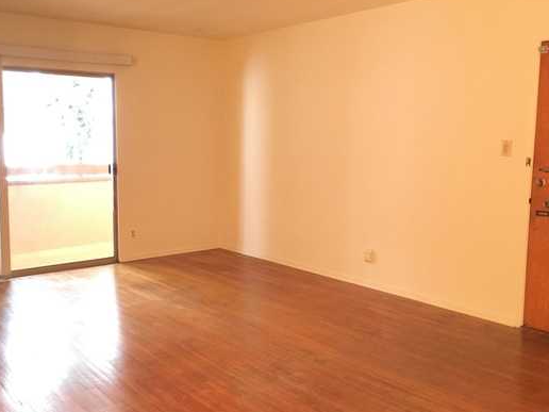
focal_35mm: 36
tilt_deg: -6.3
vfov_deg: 39.7
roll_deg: -1.3
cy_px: 207
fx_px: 571
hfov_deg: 51.2
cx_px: 244
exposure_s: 1/4
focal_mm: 4.15
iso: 100
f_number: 2.2
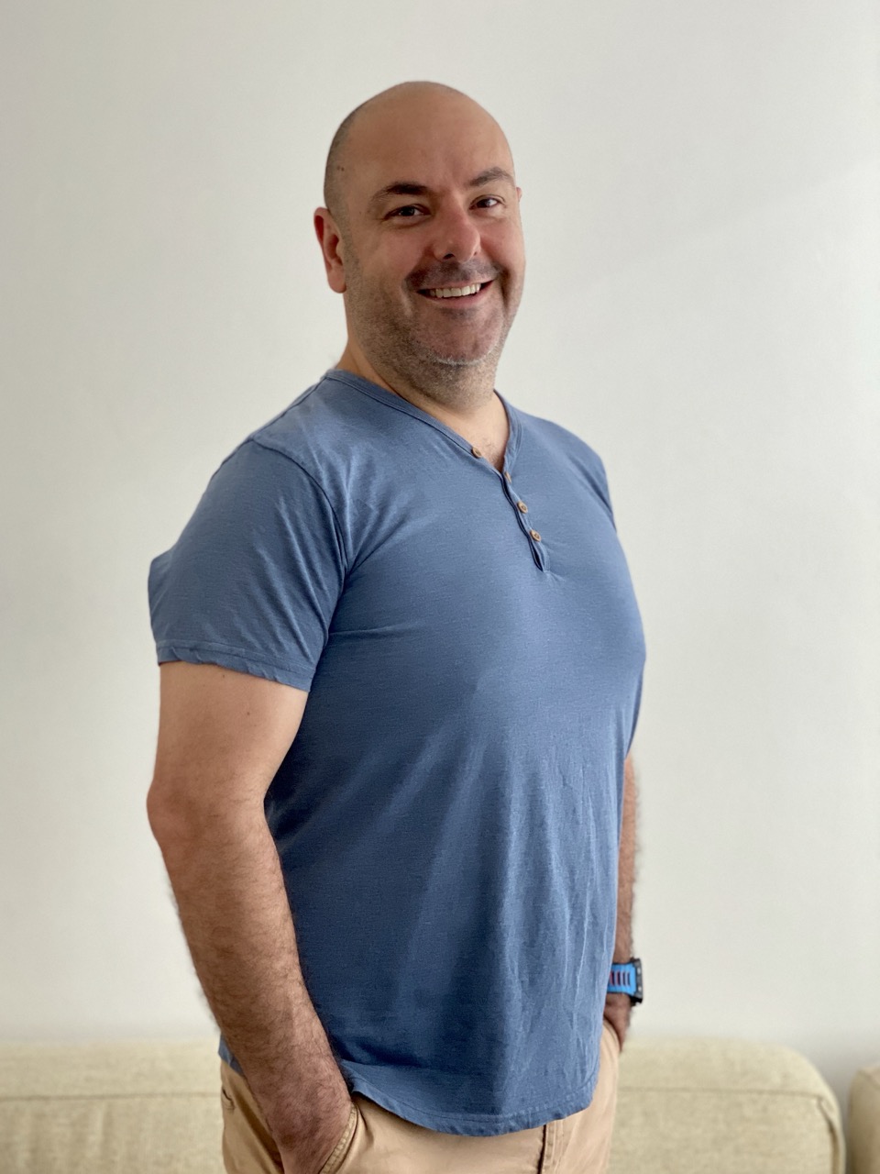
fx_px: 1763
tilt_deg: -0.5
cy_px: 587
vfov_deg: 36.8
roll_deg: -0.3
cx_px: 440
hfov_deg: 28.0
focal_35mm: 52
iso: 200
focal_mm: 6
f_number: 2
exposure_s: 1/122
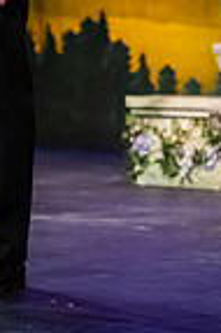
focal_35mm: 221
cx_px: 28
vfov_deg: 9.1
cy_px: -168
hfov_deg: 6.2
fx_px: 2040
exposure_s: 1/400
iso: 5000
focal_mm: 70
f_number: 2.8
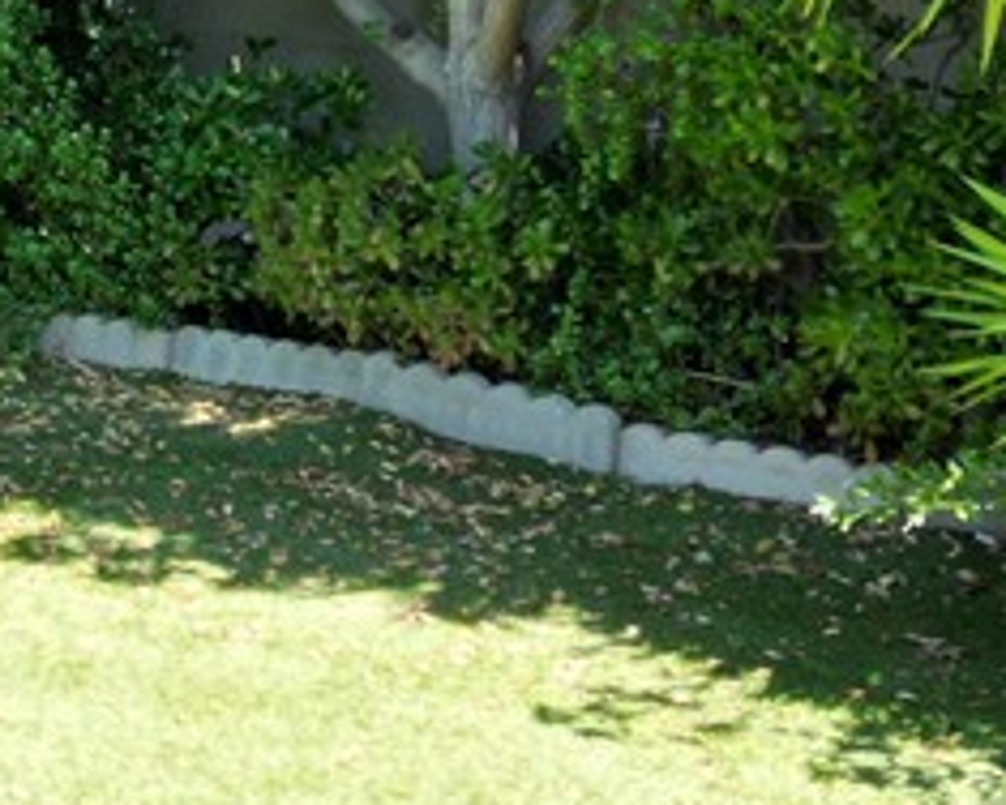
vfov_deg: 14.6
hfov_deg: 18.2
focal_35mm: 102
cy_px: -163
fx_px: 3037
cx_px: -81
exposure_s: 1/800
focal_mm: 6.72
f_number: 1.7
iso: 100
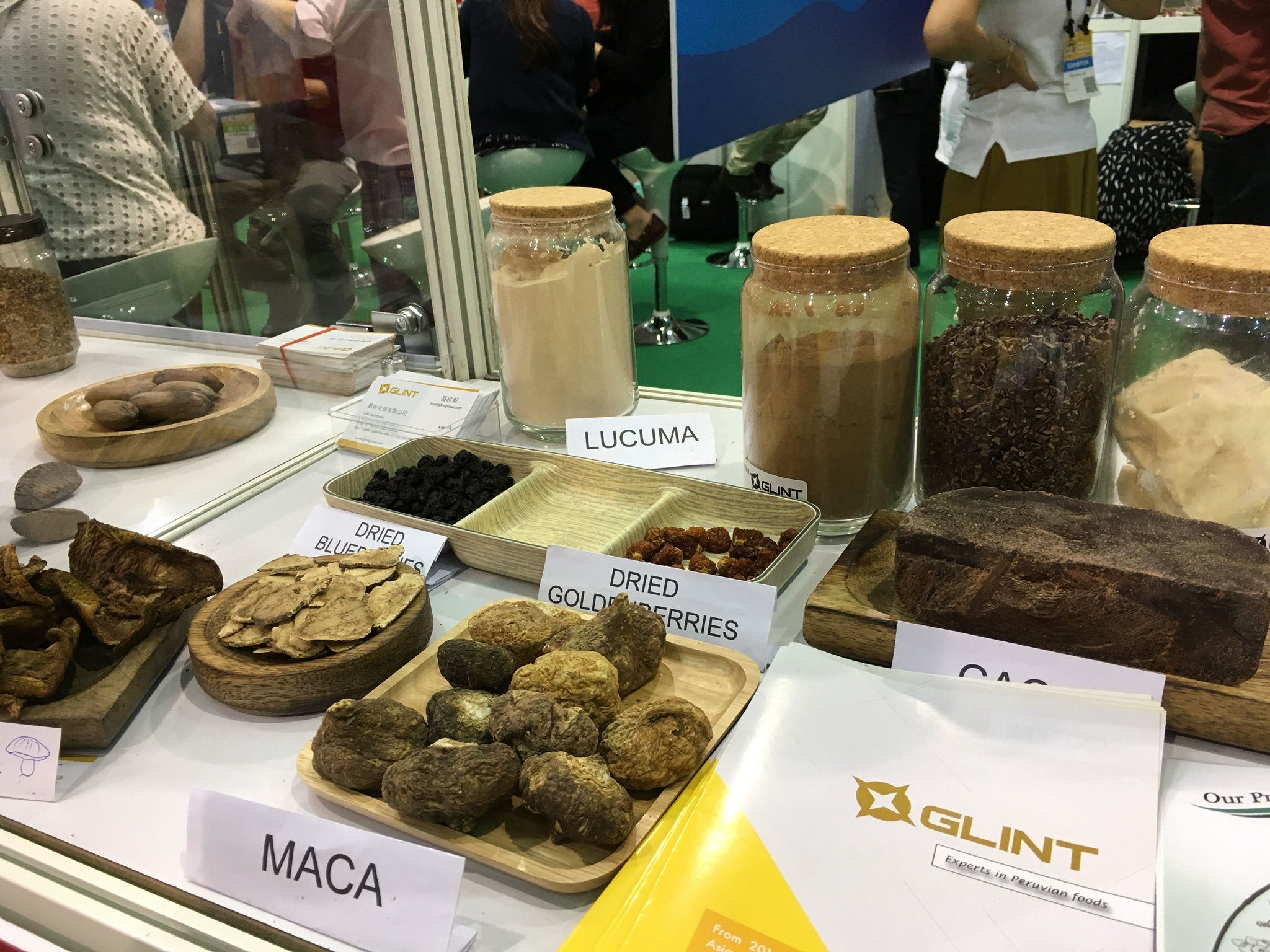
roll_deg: +3.8
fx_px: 1064
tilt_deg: -24.1
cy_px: 476
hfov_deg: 61.7
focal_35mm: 29
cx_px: 635
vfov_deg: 48.2
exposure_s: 1/30
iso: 40
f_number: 2.2
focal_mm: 4.15
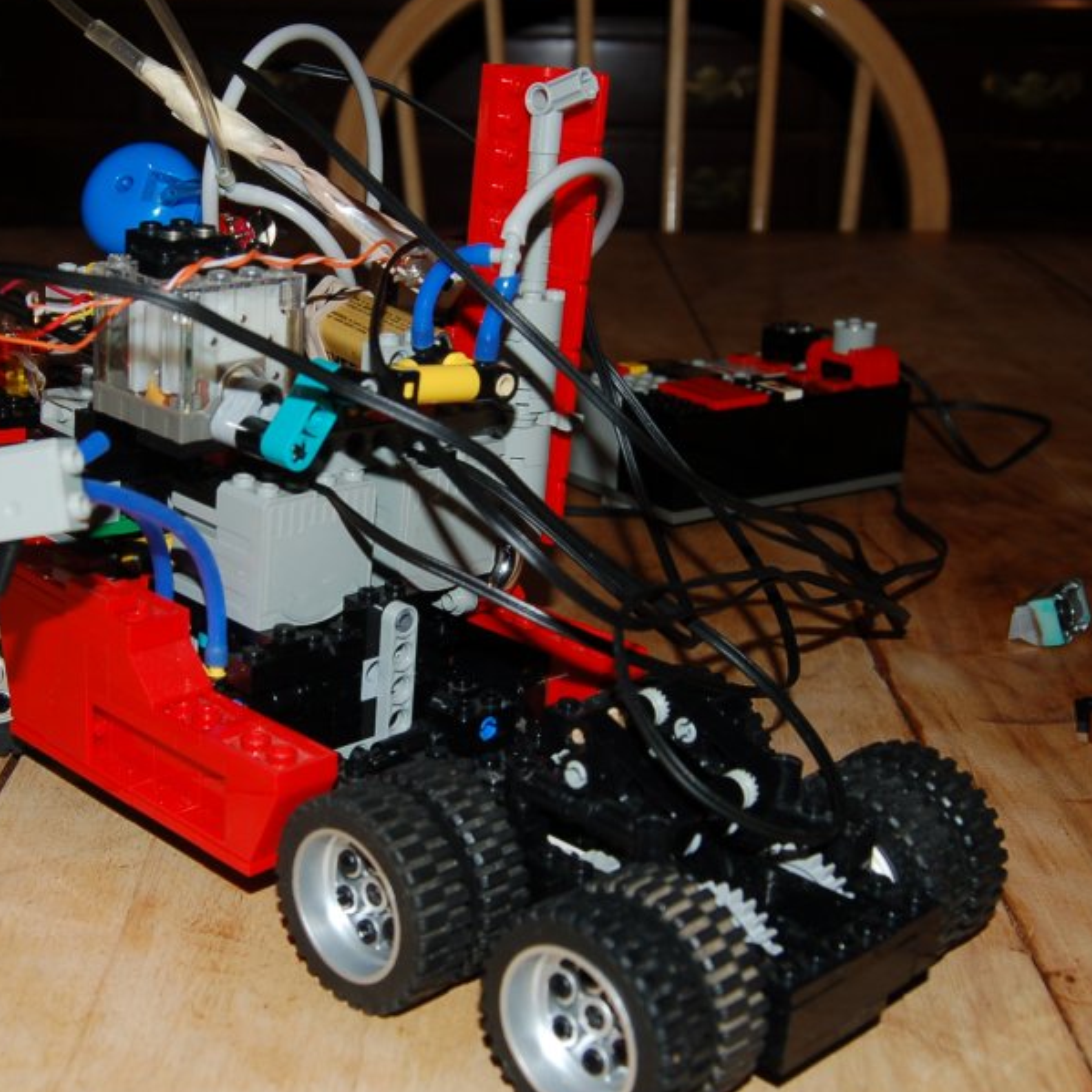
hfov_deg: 41.8
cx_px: 495
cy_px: 541
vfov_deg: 41.9
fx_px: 1428
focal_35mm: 40
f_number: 5.6
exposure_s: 1/125
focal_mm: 20
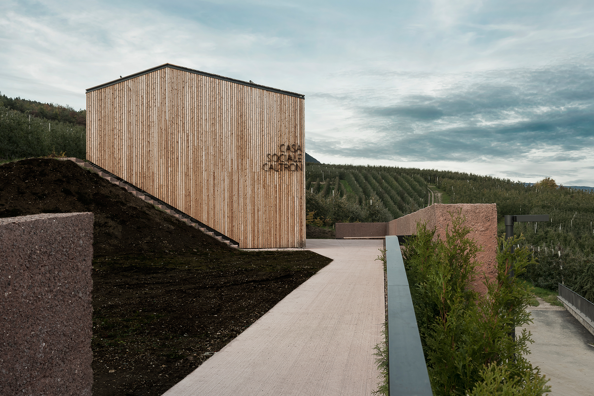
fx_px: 578
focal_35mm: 35
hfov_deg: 54.4
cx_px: 297
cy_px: 198
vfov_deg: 37.9
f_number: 11
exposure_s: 1/8
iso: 100
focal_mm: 35
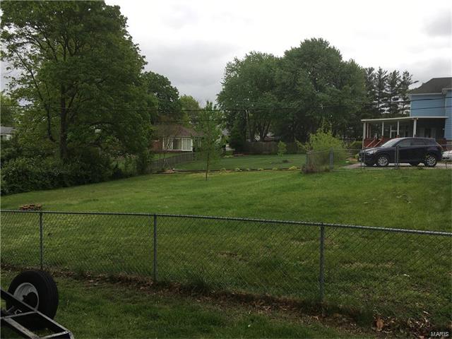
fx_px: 379
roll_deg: -2.1
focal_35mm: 29
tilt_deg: -3.9
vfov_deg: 48.2
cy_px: 170
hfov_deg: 61.7
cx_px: 226
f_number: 2.2
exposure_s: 1/674
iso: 25
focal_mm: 4.15
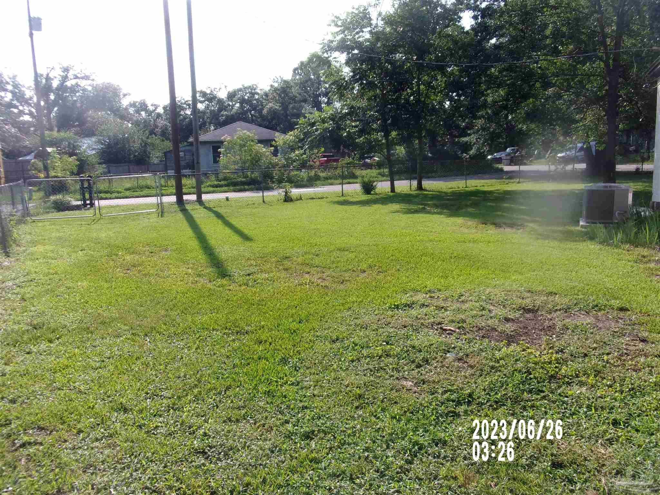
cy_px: 248
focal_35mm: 28
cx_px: 330
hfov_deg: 63.4
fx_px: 534
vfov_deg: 49.7
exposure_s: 1/140
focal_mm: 5.1
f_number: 10.8
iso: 200
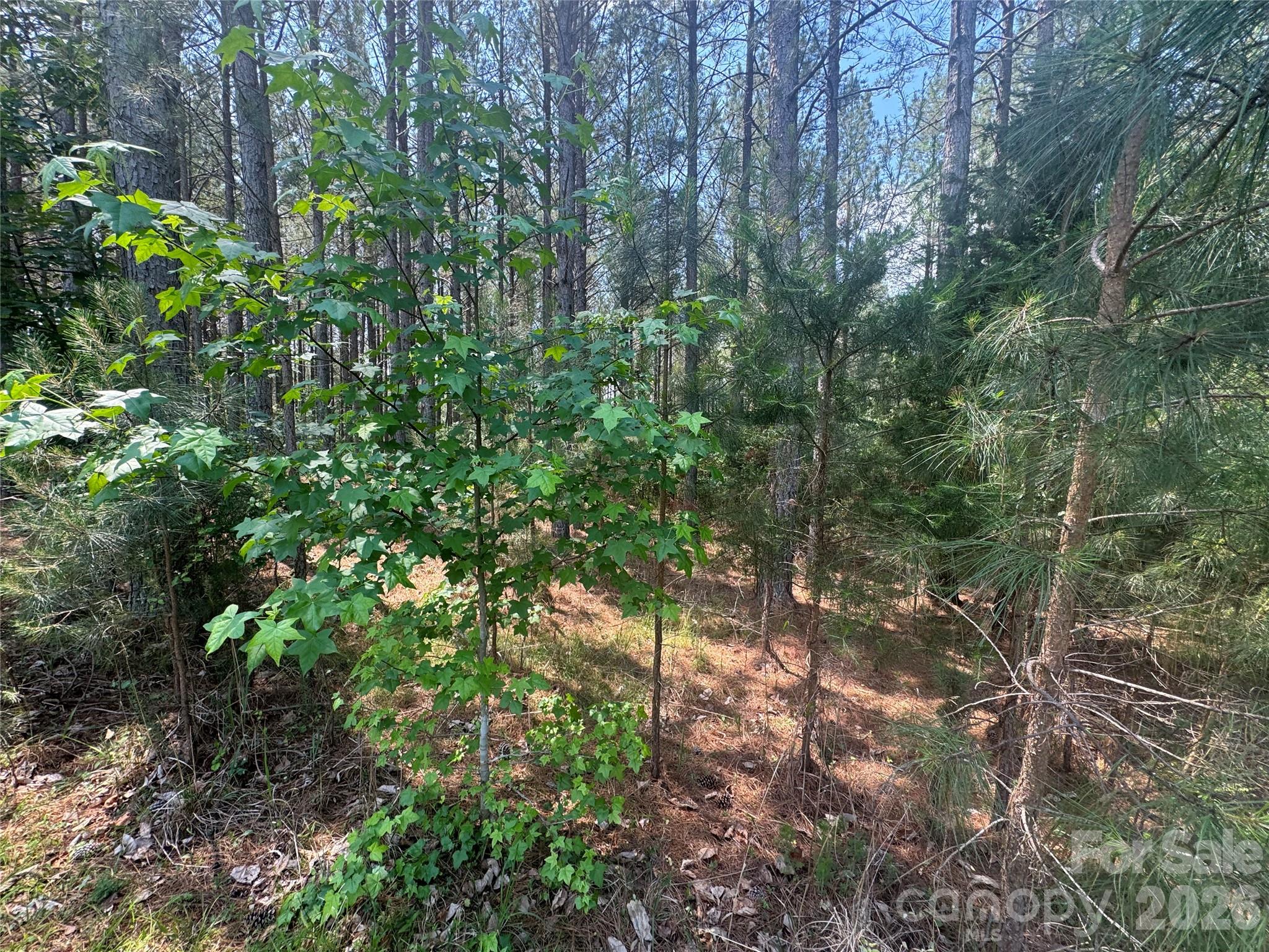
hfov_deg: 102.1
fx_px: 513
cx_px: 634
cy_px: 476
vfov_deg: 85.7
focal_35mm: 14
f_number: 2.2
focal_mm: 2.22
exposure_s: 1/184
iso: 40
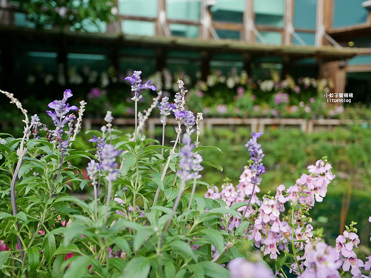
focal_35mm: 28
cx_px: 186
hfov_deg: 63.4
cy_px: 139
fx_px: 300
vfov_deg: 49.8
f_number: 2.5
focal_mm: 14
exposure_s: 1/400
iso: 200
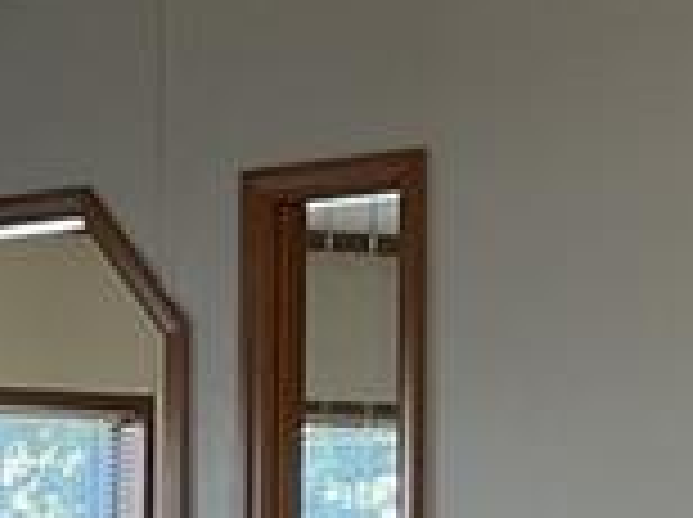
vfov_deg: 7.6
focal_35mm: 193
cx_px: -369
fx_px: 3858
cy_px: 626
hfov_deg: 9.9
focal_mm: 3
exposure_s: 1/120
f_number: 1.8
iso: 64
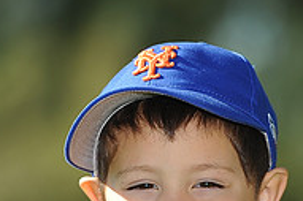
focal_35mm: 502
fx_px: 4221
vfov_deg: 2.7
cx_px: 171
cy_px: 285
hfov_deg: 4.1
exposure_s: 1/1250
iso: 200
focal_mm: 165
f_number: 4
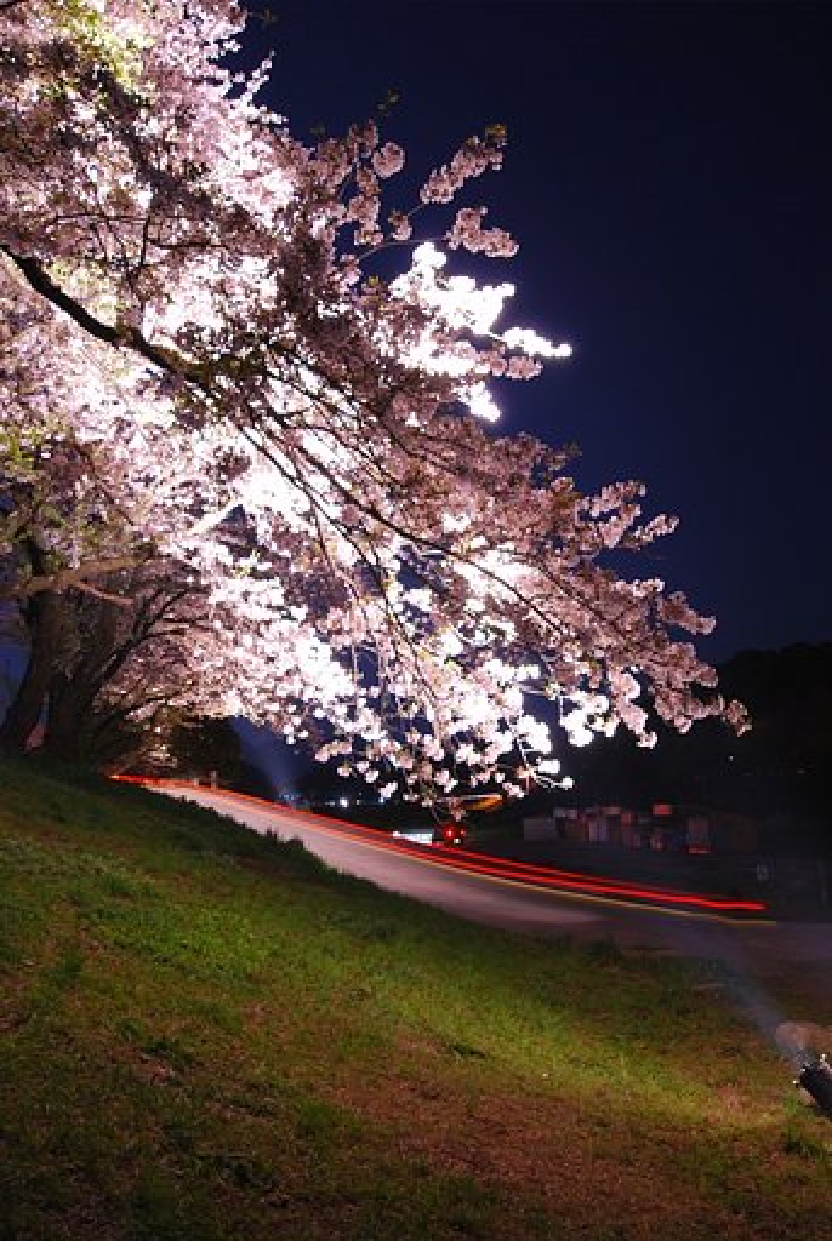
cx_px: 416
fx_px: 1036
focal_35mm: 30
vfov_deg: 61.9
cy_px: 620
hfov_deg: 43.7
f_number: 5.6
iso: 100
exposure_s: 30
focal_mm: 20
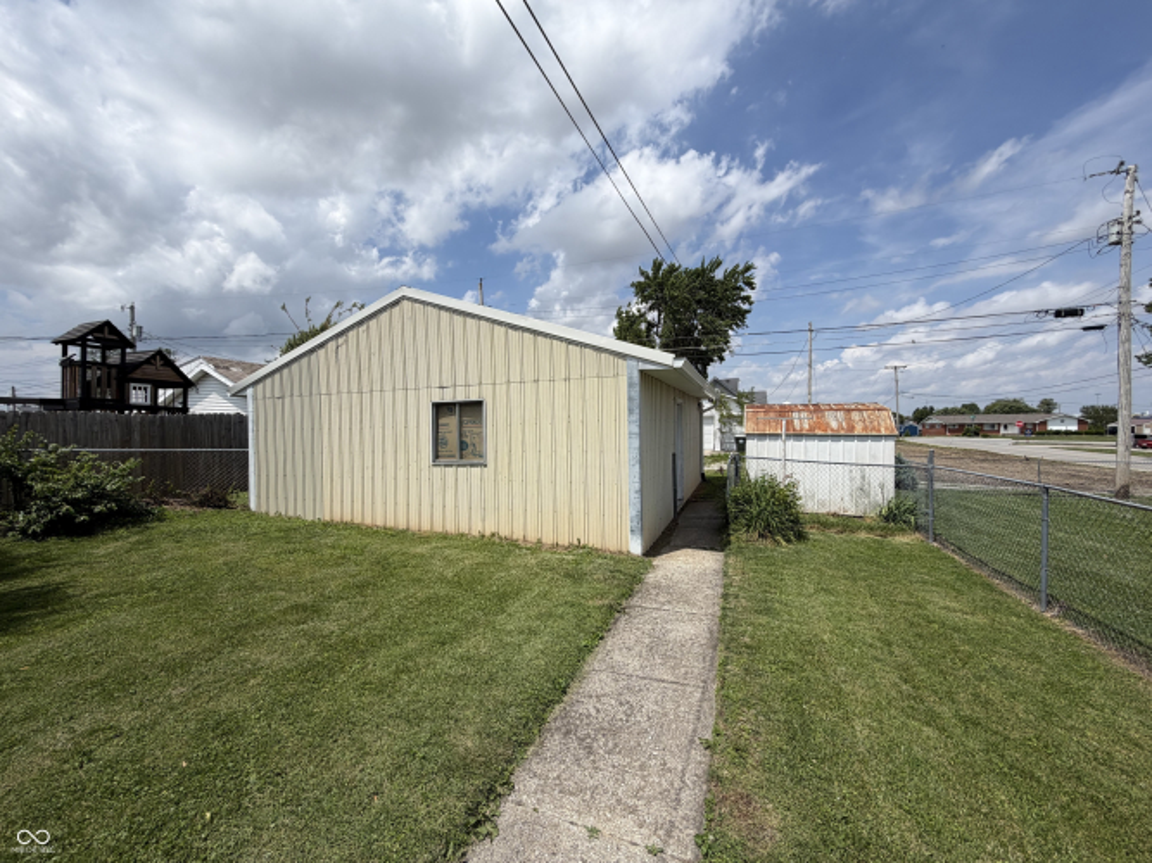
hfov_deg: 102.1
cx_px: 576
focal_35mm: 14
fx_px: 466
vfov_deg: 85.7
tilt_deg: +0.8
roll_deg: +0.9
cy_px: 432
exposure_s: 1/1497
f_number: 2.2
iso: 20
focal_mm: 2.22
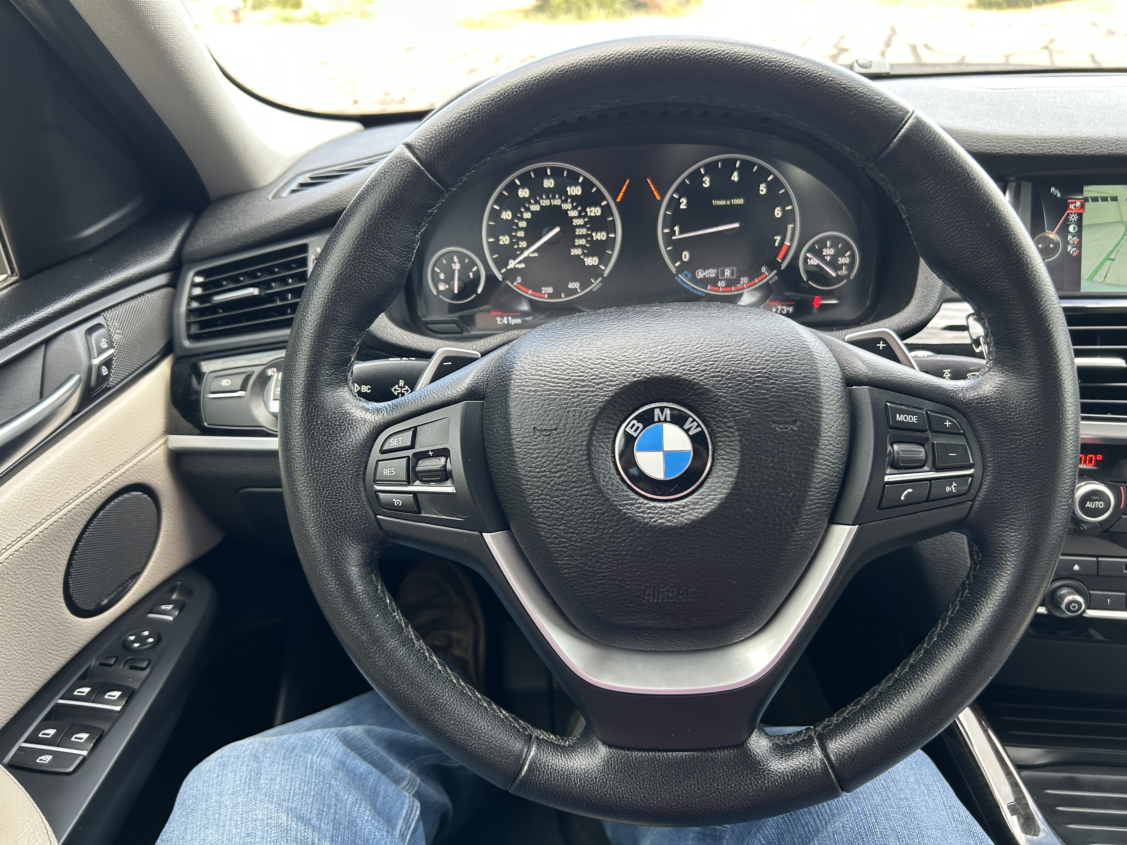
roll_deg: +4.7
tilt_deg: -29.1
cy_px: 422
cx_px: 564
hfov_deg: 67.3
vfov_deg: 53.1
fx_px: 846
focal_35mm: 26
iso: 100
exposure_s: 1/121
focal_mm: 5.7
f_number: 1.5
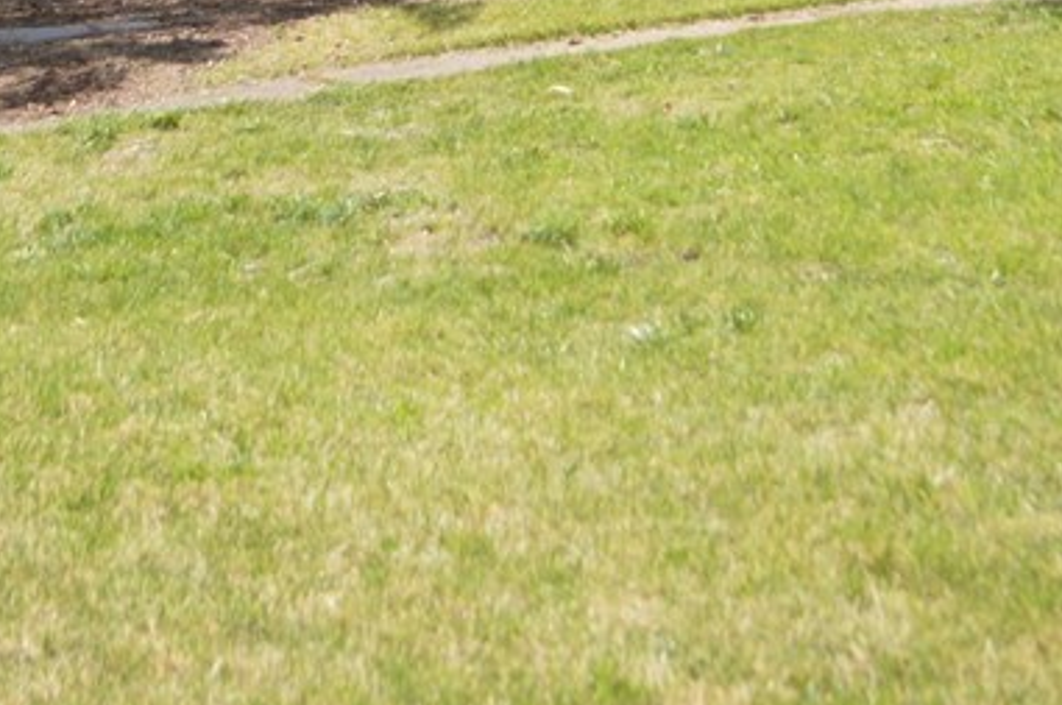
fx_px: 2269
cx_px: 662
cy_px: -181
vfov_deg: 16.8
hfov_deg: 26.3
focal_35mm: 77
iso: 100
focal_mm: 18
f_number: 3.5
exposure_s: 1/400
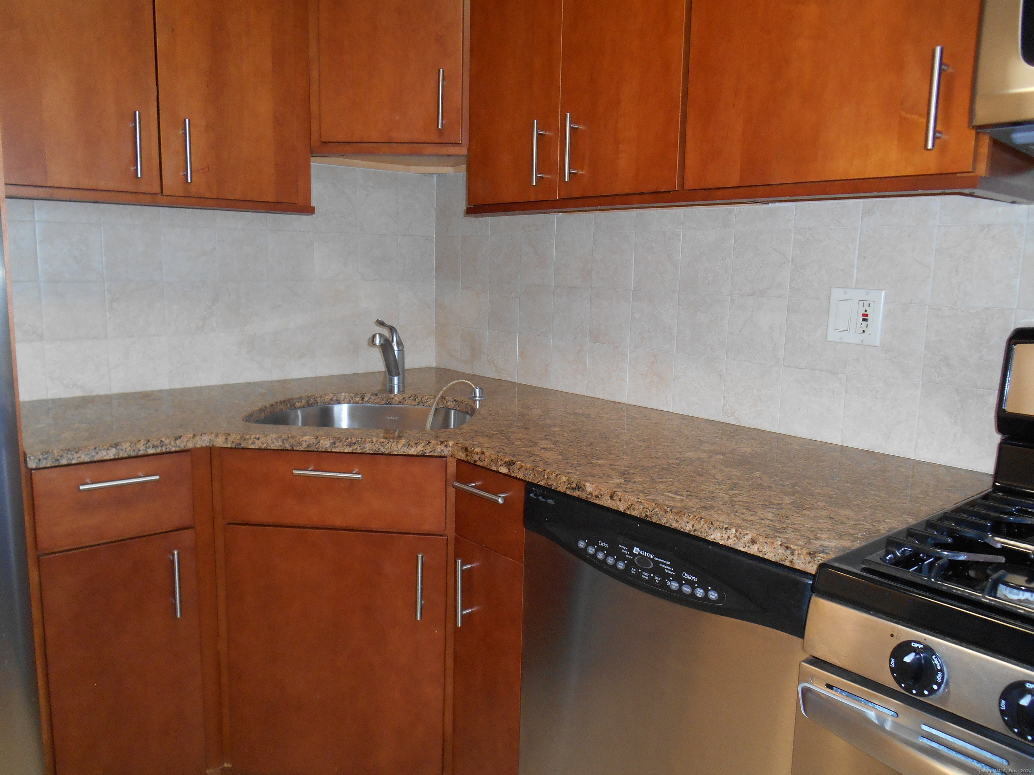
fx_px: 777
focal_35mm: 26
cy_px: 388
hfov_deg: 67.3
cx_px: 517
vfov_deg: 53.1
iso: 220
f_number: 3.4
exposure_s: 1/25
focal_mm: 4.7
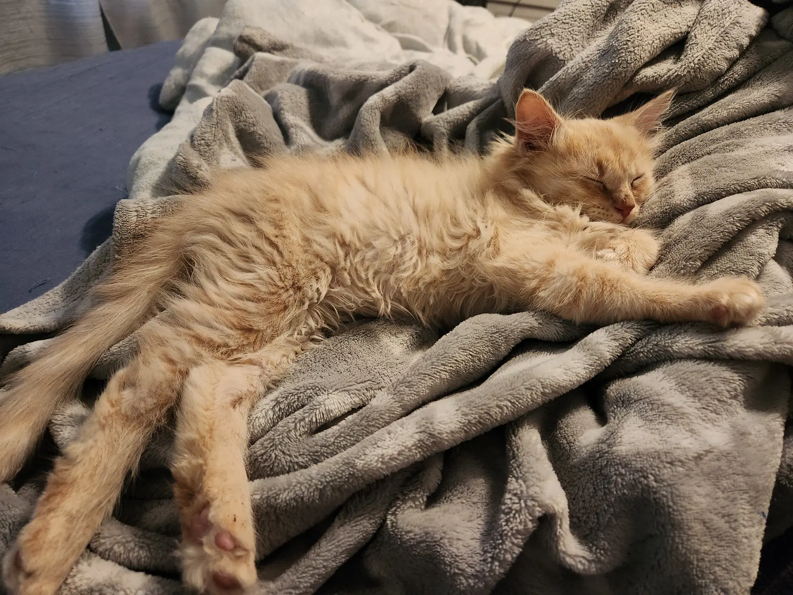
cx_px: 396
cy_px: 298
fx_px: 527
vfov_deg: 58.9
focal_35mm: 23
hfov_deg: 73.9
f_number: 1.8
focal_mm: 5.4
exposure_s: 1/30
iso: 640
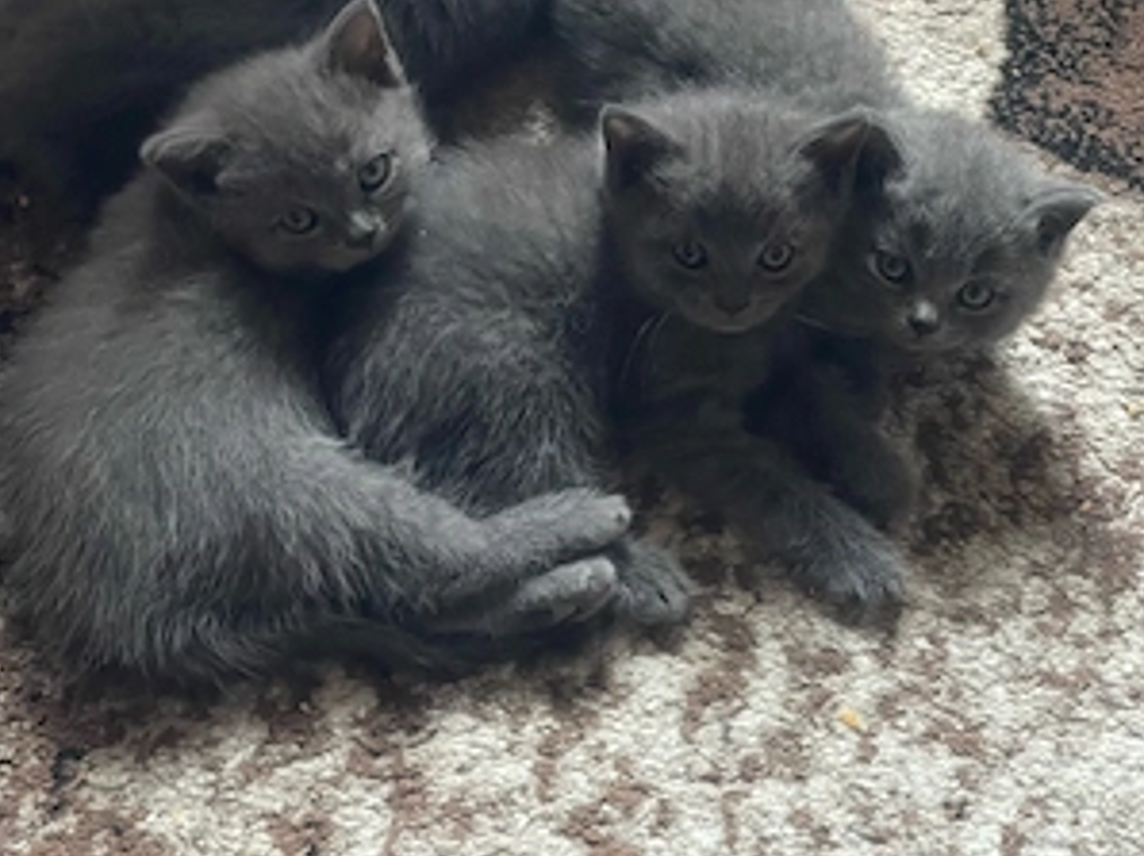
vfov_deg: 17.1
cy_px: 273
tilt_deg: -50.8
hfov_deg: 22.8
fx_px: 2840
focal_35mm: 86
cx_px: 572
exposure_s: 1/49
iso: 800
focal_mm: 7.5
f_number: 2.2
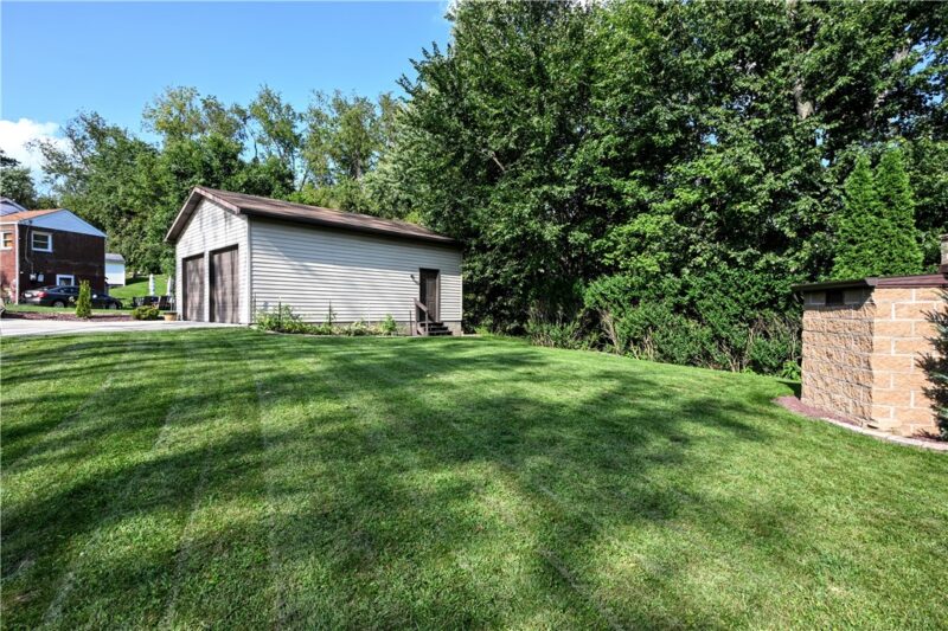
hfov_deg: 90.0
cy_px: 316
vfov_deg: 67.4
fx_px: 474
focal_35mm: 18
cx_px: 474
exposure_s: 1/100
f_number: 8
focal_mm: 12
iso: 100
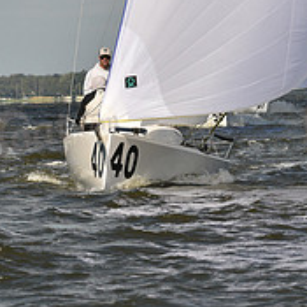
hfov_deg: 3.1
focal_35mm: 562
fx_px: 5639
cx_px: 210
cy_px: -147
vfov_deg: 3.1
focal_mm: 200
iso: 250
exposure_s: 1/1250
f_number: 9
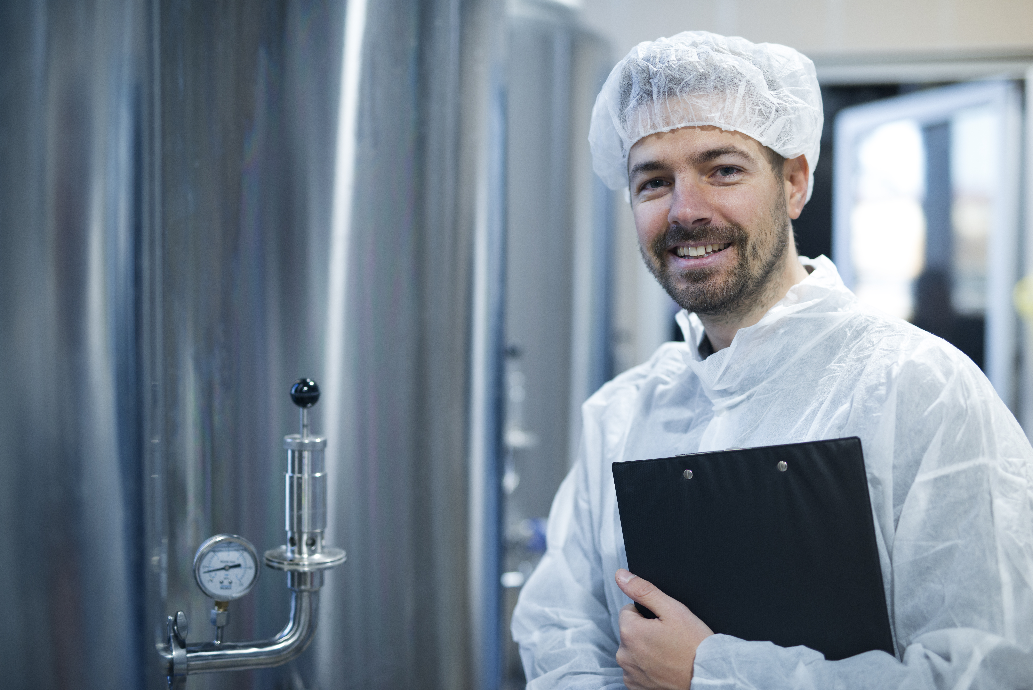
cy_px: 345
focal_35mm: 50
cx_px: 516
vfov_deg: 27.0
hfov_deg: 39.6
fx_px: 1435
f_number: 1.8
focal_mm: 50
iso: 500
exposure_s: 1/200
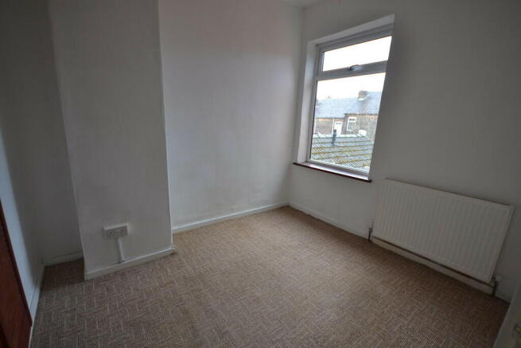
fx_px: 217
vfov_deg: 77.4
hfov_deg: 100.4
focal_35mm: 15
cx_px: 260
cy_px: 174
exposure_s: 1/50
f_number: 4
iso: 400
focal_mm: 10
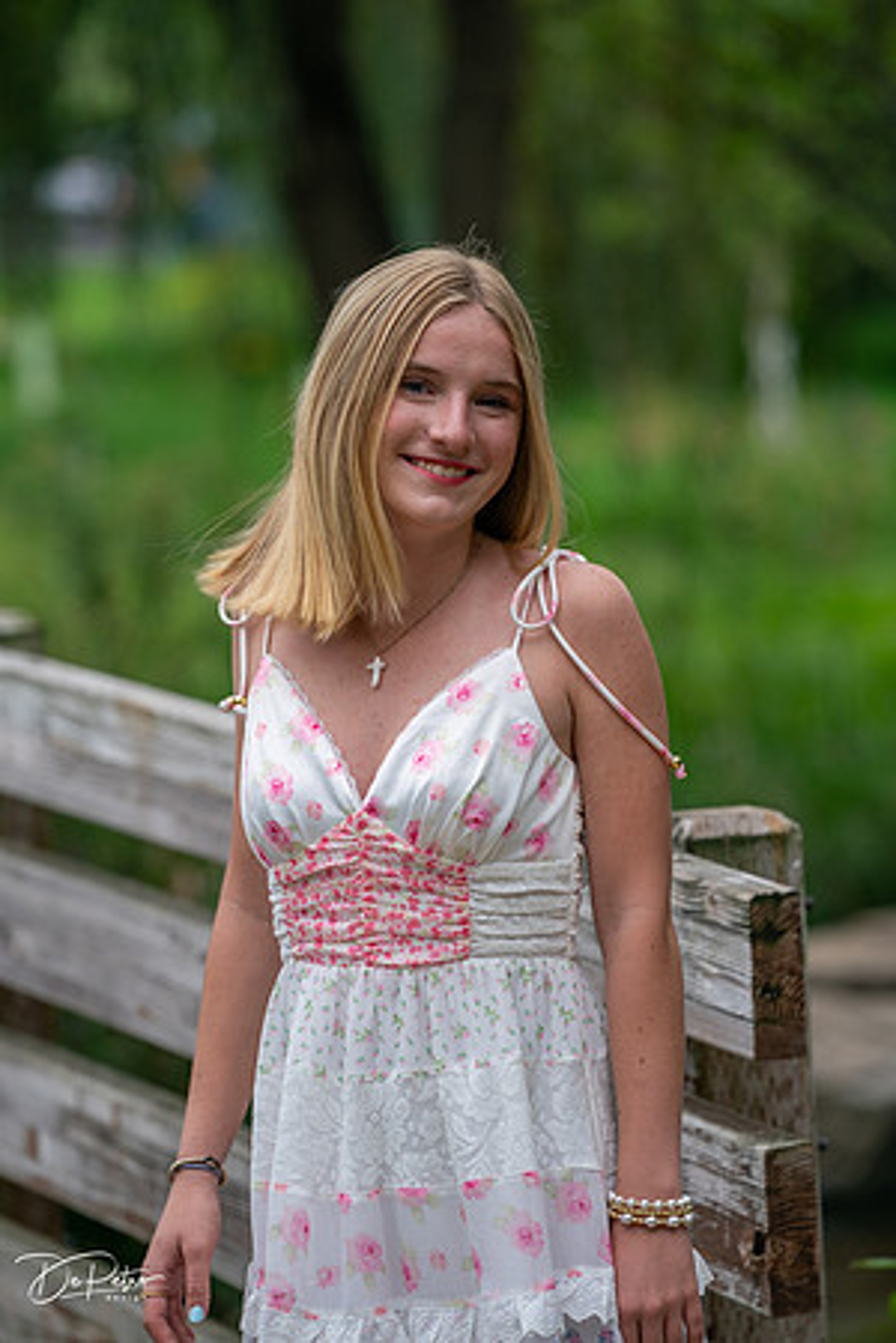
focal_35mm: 174
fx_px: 6495
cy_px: 672
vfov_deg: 11.8
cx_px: 448
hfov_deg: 7.9
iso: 200
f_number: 4
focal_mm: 174
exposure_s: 1/200
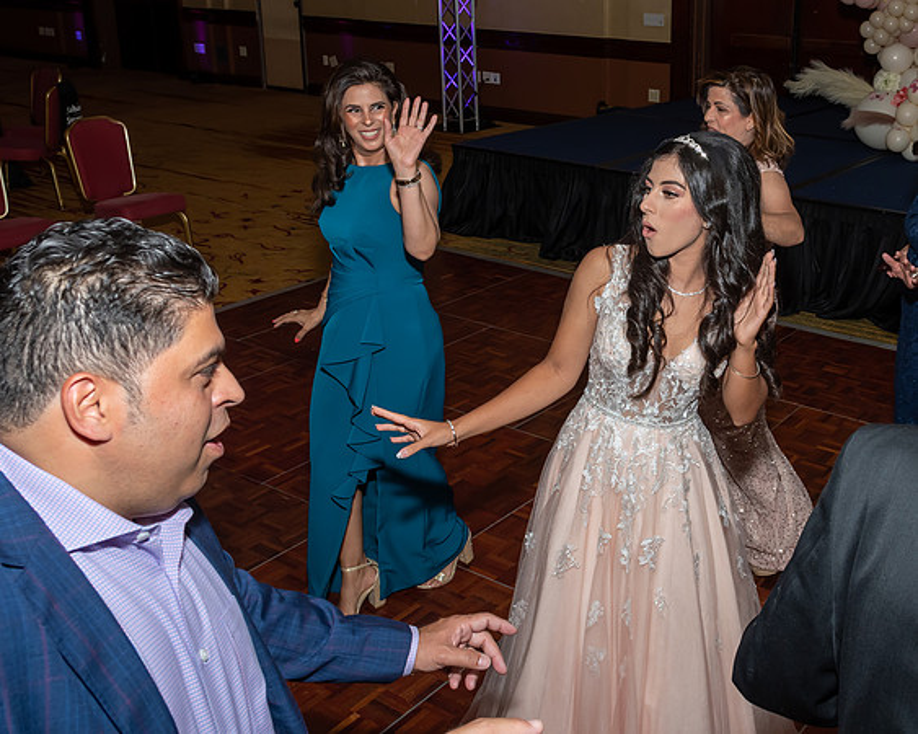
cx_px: 666
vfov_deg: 38.4
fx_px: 1042
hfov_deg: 46.2
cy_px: 244
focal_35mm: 38
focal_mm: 17
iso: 400
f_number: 6.3
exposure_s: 1/250
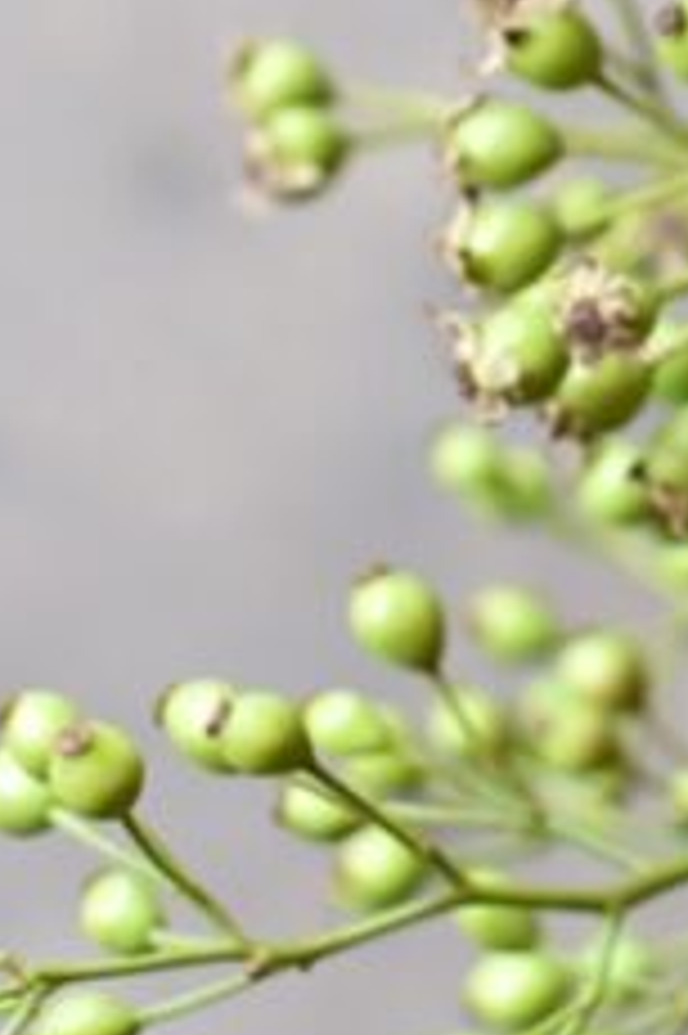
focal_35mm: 223
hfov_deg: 6.1
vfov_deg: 9.1
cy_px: -396
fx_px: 6402
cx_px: 1131
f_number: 4.5
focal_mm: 50
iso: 800
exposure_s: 1/50
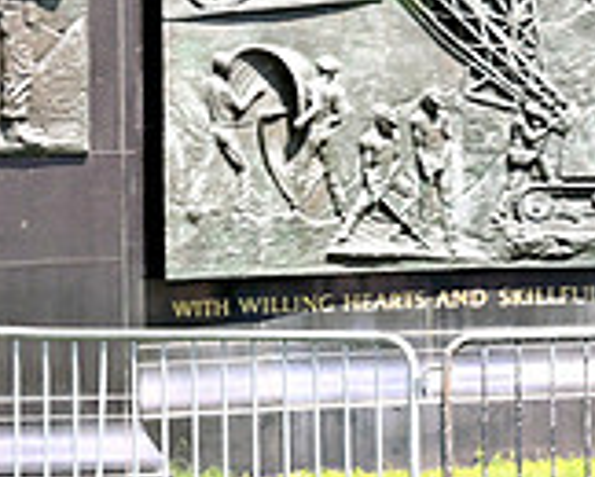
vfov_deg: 4.2
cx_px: 881
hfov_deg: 5.2
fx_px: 6453
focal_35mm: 366
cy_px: -211
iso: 3200
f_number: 8
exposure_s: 1/400
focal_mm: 73
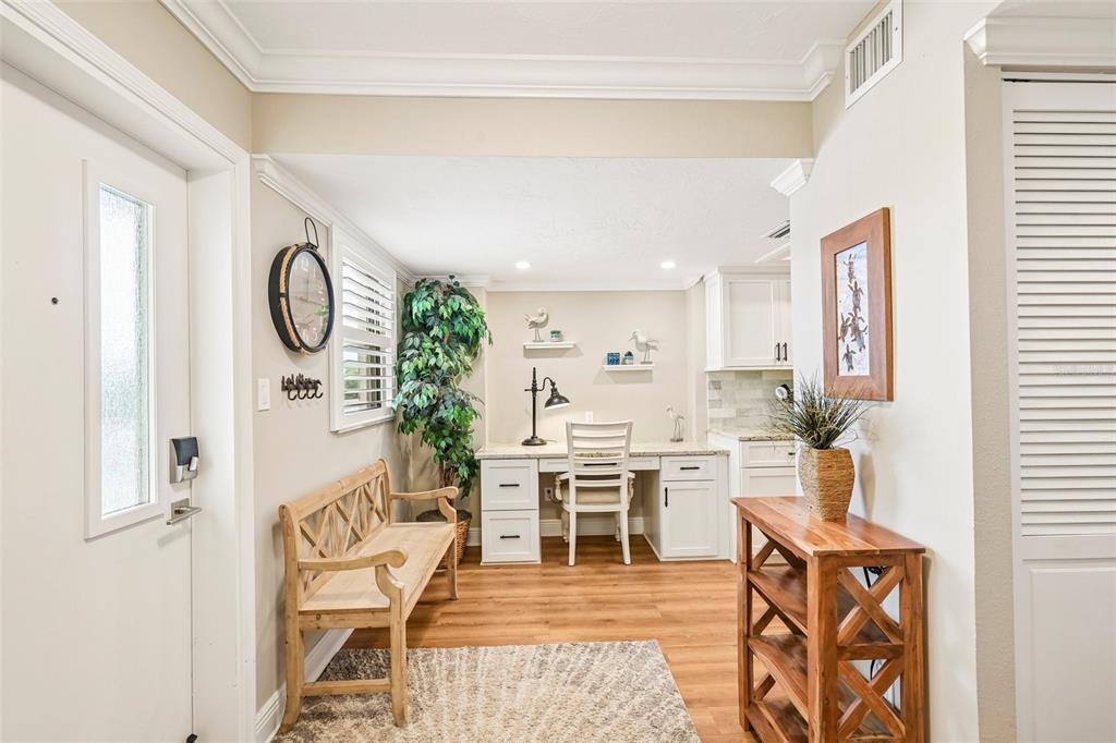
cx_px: 558
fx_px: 480
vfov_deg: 75.5
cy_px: 372
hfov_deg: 98.6
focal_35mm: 16
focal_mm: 15.5
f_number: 8
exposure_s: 1/40
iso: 400
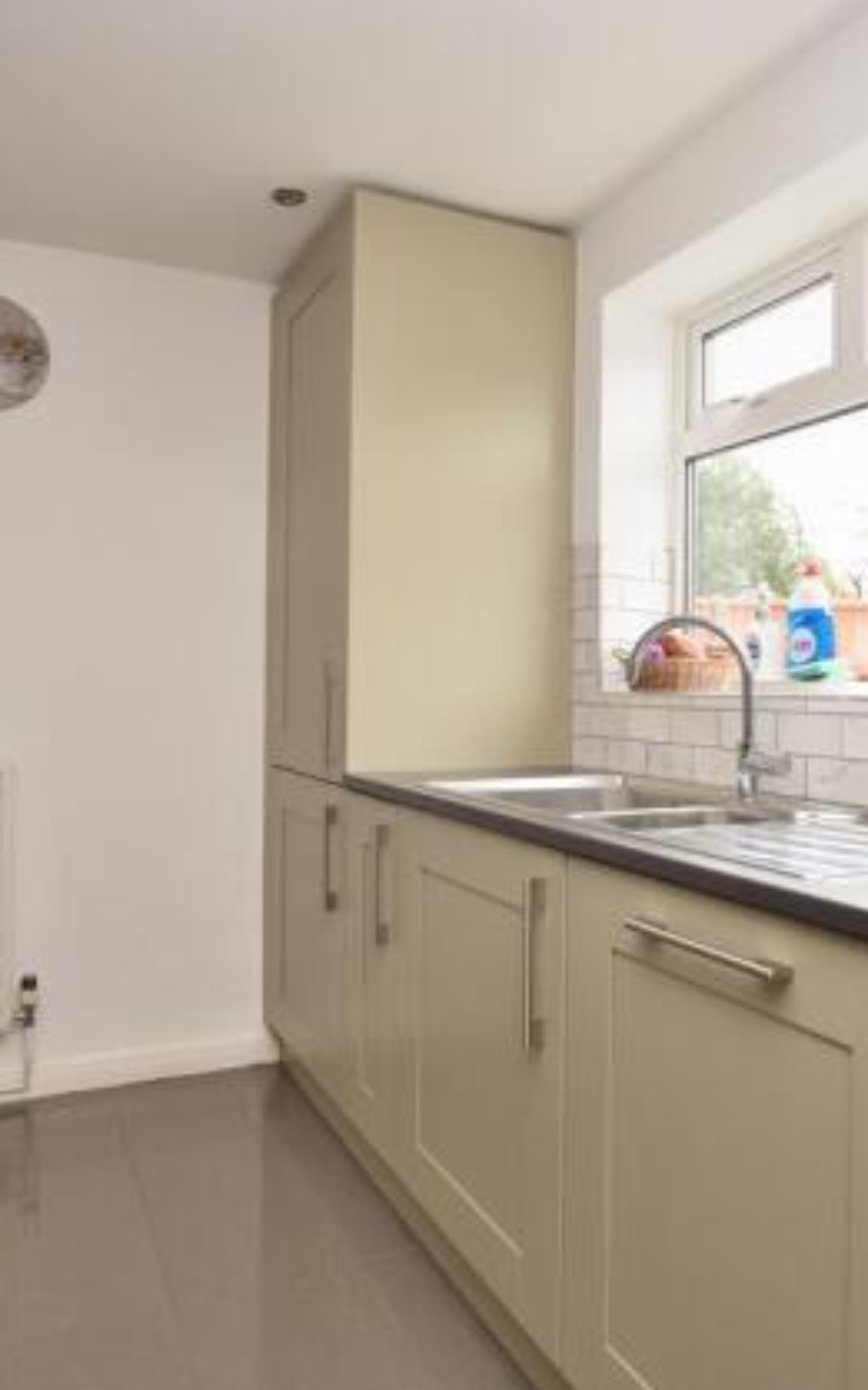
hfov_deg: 51.0
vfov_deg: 74.8
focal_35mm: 24
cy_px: 673
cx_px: 422
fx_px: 909
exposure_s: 1/80
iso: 400
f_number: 5.6
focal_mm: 10
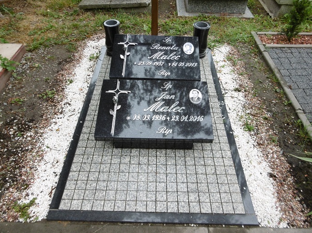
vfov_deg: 49.6
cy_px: 103
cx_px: 156
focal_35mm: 28
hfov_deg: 63.5
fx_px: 252
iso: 100
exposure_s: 1/125
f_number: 3.1
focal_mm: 4.3
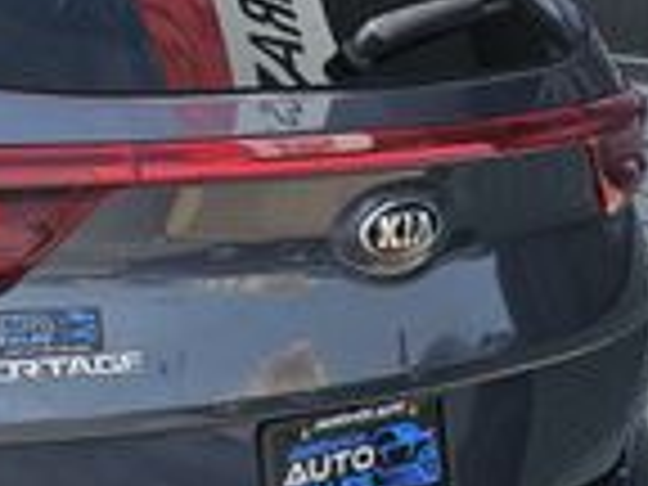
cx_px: -266
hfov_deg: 17.7
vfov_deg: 14.5
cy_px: 243
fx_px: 1909
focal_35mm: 102
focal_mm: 6.3
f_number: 1.7
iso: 10
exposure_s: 1/633
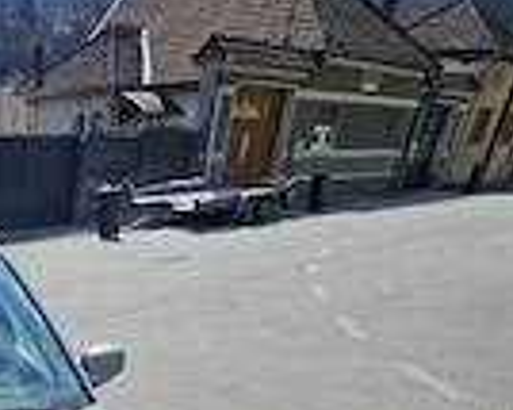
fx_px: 577
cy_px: 678
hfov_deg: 42.0
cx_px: 8
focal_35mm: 38
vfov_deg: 24.7
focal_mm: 1.74
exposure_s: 1/1667
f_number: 2.2
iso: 32
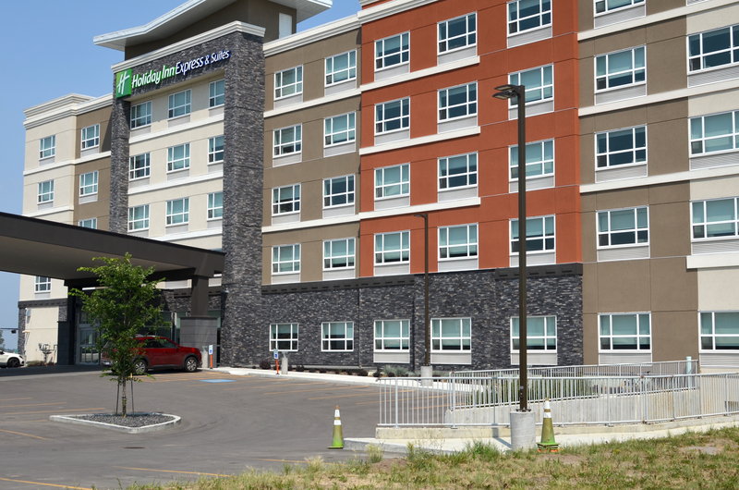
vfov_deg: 25.6
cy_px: 245
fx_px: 1076
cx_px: 370
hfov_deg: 37.9
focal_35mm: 52
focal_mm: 35
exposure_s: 1/250
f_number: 8
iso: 110
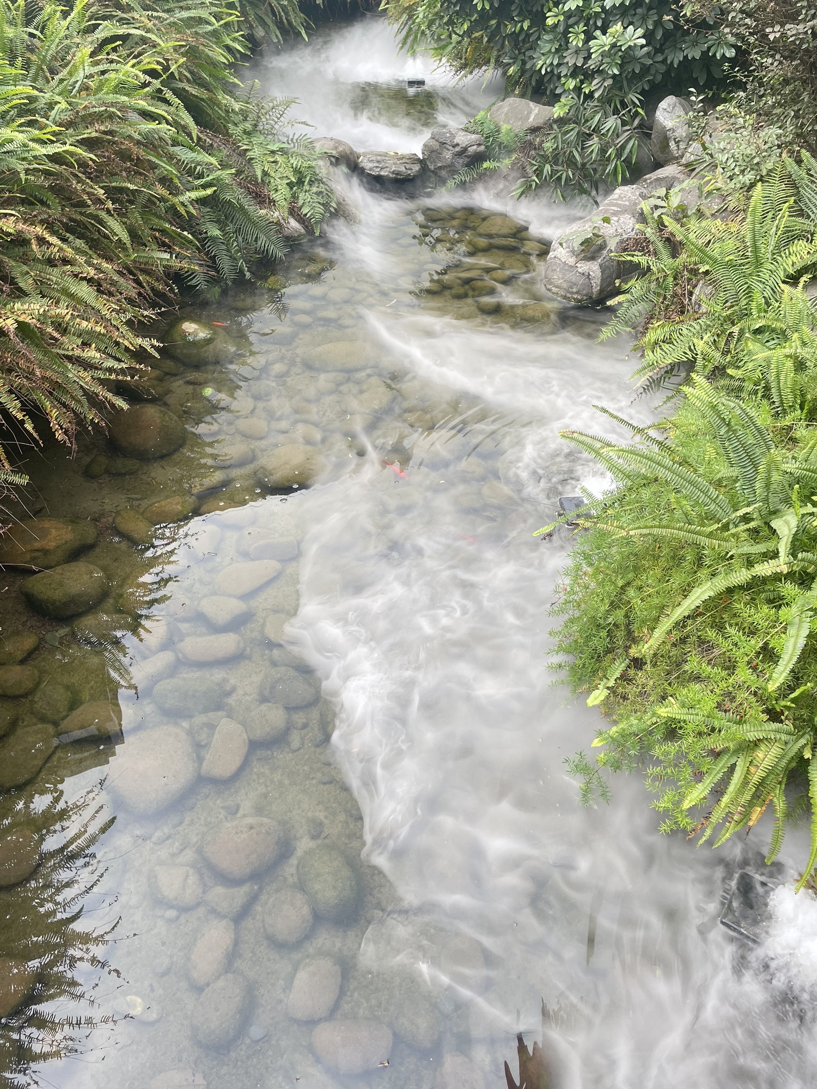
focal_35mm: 26
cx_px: 408
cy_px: 544
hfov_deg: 53.1
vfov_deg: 67.3
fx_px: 818
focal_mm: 4.2
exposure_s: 1/155
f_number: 1.6
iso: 32
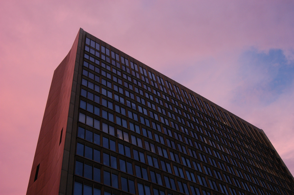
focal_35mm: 36
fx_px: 294
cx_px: 147
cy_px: 98
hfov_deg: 53.2
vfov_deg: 36.8
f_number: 4.5
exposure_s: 1/80
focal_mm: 24
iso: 640
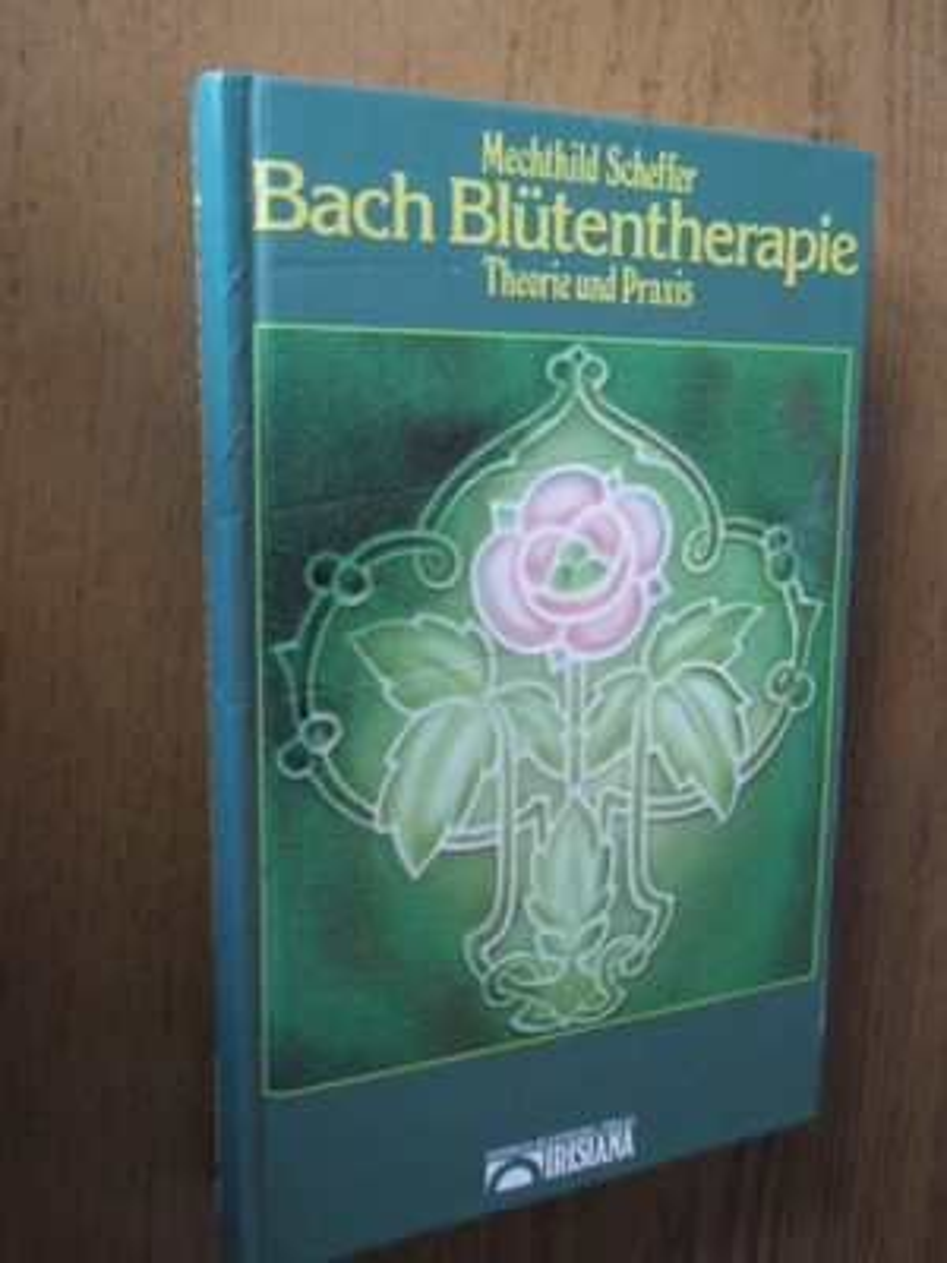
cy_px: 632
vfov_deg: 52.6
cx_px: 474
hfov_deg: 40.7
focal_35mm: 35
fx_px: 1277
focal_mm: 6.3
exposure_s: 1/30
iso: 400
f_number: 3.5
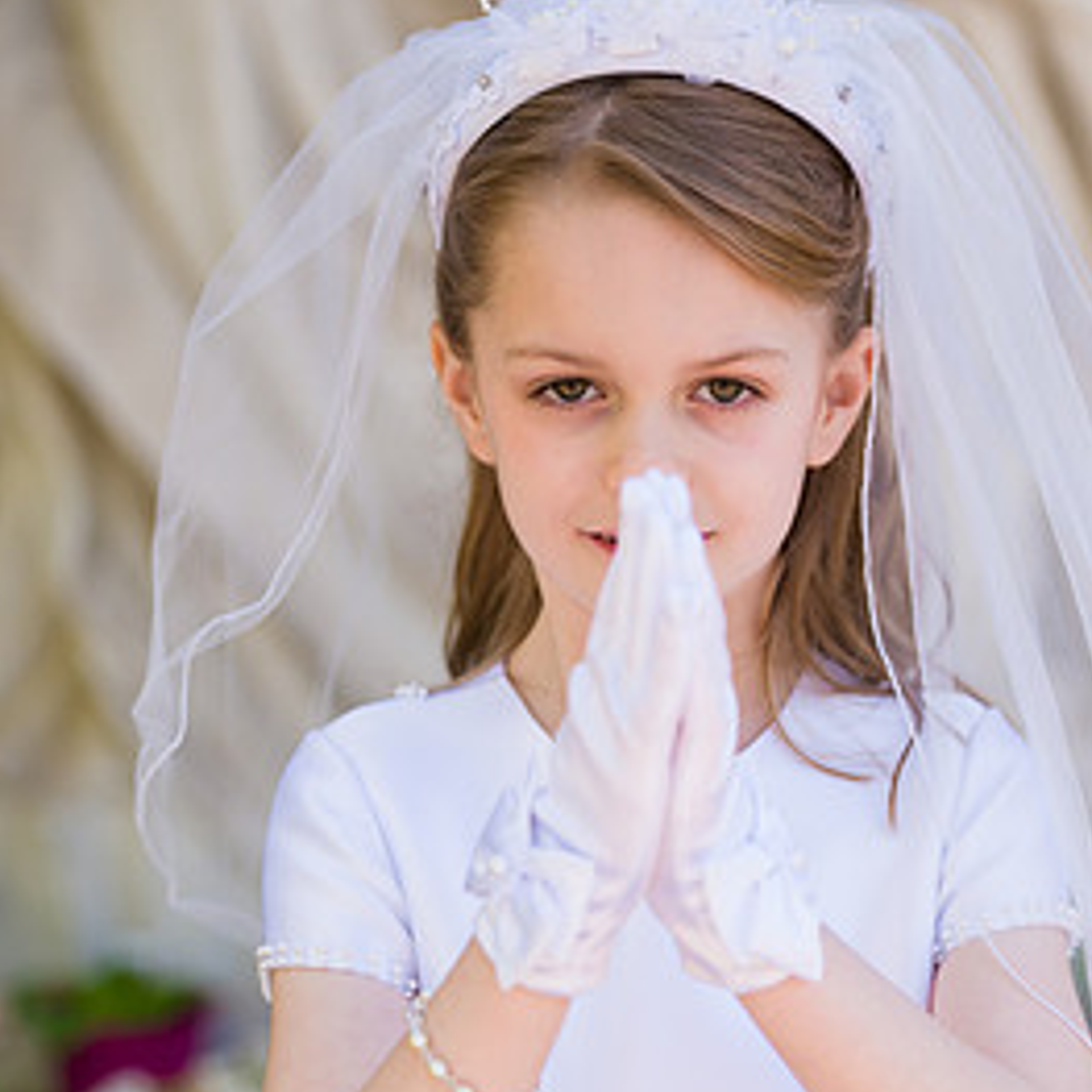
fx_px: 5175
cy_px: 718
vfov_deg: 12.0
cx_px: 617
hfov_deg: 12.0
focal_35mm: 145
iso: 200
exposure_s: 1/800
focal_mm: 100
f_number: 3.2
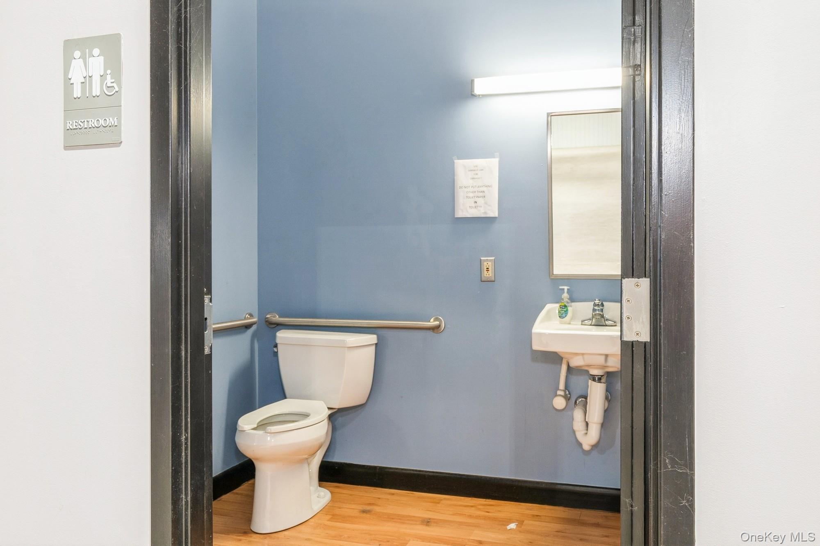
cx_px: 410
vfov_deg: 43.6
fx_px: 683
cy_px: 273
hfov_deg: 61.9
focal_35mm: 30
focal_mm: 20
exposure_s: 1
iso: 200
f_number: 8
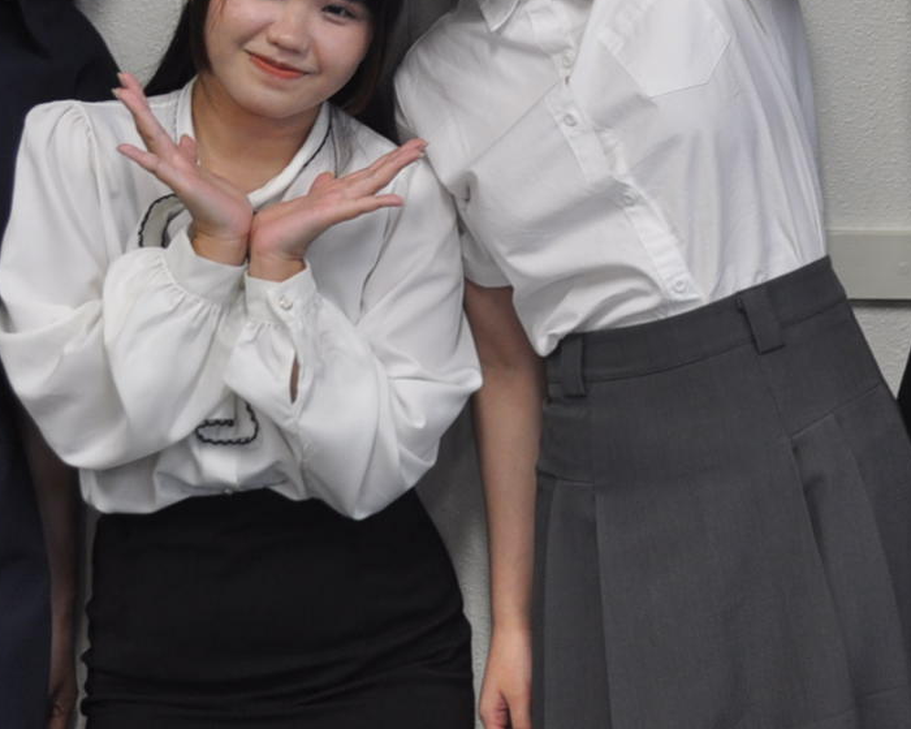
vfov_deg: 13.7
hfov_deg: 17.0
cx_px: 730
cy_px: 116
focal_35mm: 112
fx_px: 3020
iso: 450
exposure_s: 1/60
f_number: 4.2
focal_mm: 26
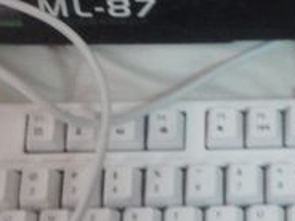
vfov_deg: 16.7
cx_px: 313
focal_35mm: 88
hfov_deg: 21.3
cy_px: 64
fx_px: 750
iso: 400
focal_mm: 4.9
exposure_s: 1/4
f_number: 3.5
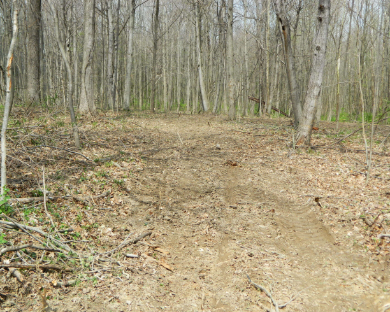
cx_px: 187
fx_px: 577
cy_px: 157
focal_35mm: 50
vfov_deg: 30.3
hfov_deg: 37.3
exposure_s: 1/500
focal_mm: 8.4
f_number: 3.6
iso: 80
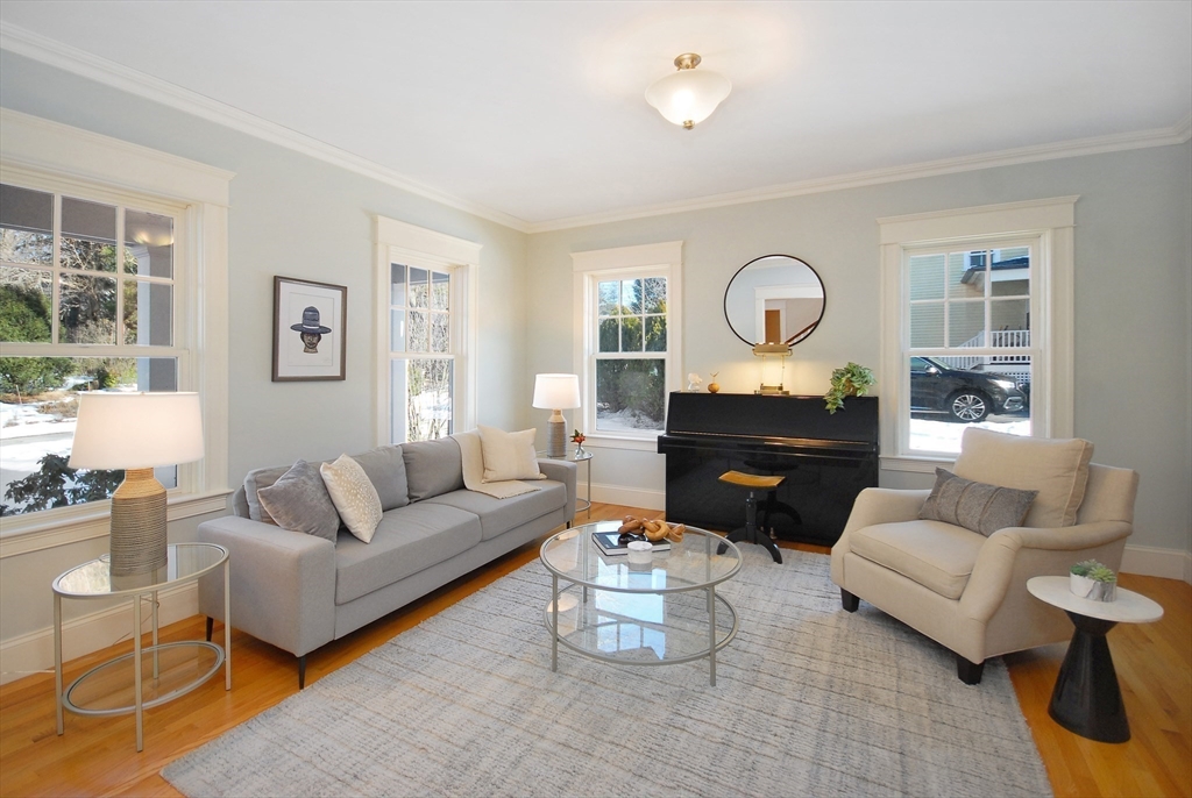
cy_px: 399
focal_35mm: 15
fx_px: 497
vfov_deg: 77.5
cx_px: 596
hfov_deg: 100.3
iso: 400
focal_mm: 10
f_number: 4.5
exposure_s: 1/60
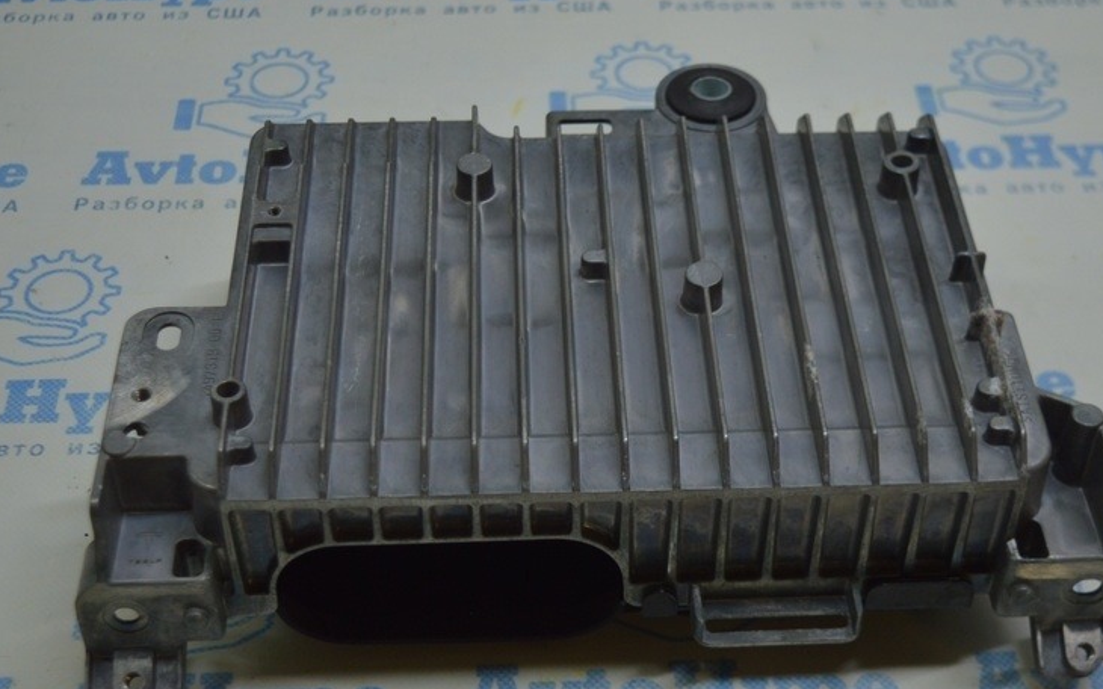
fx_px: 1803
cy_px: 431
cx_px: 567
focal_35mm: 60
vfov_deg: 21.6
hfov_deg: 34.0
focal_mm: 28
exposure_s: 1/160
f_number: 4.2
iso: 400
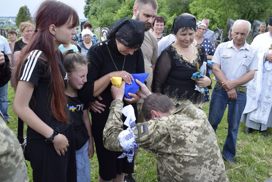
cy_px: 91
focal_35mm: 34
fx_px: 261
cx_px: 136
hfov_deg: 55.1
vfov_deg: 38.4
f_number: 8
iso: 400
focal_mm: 23
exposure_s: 1/250
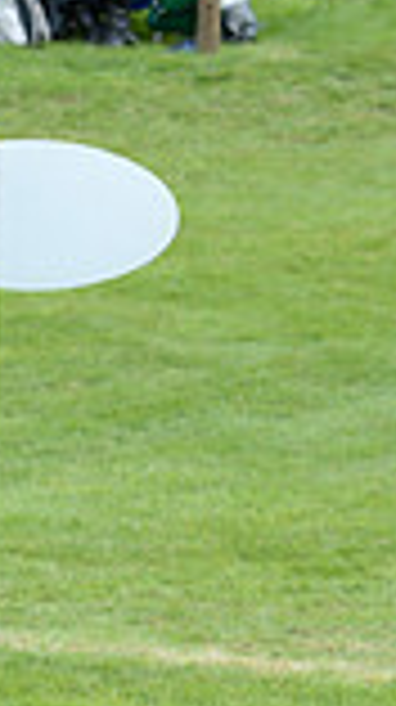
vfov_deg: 4.1
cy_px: 441
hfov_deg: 2.3
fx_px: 9789
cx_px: -850
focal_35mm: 523
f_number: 6.3
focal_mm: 135
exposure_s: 1/1000
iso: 800
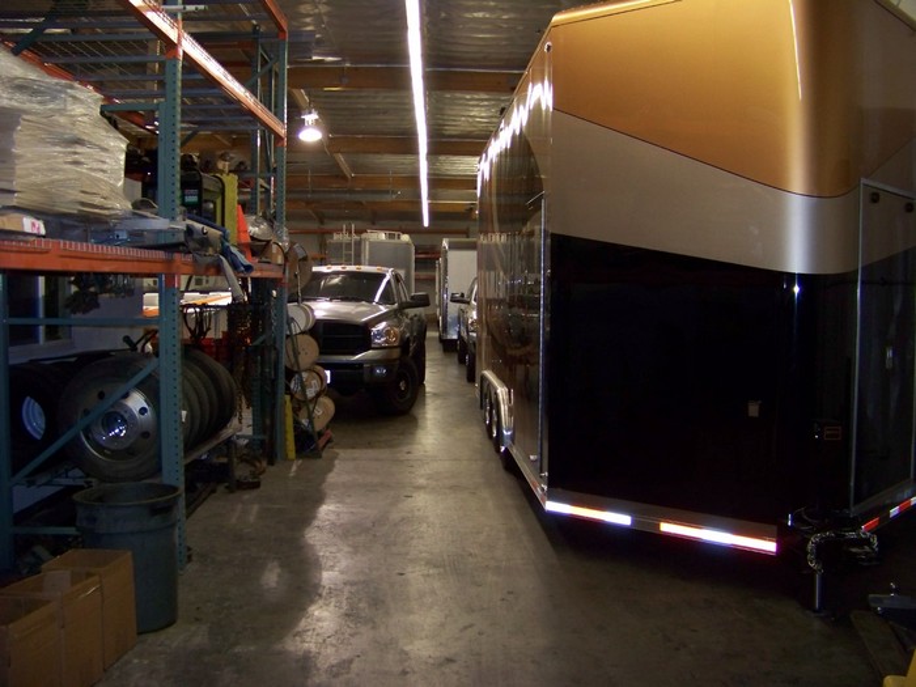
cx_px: 458
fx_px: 953
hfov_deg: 51.4
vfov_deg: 39.7
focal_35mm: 36
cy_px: 344
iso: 200
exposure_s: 1/30
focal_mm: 5.85
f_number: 2.8
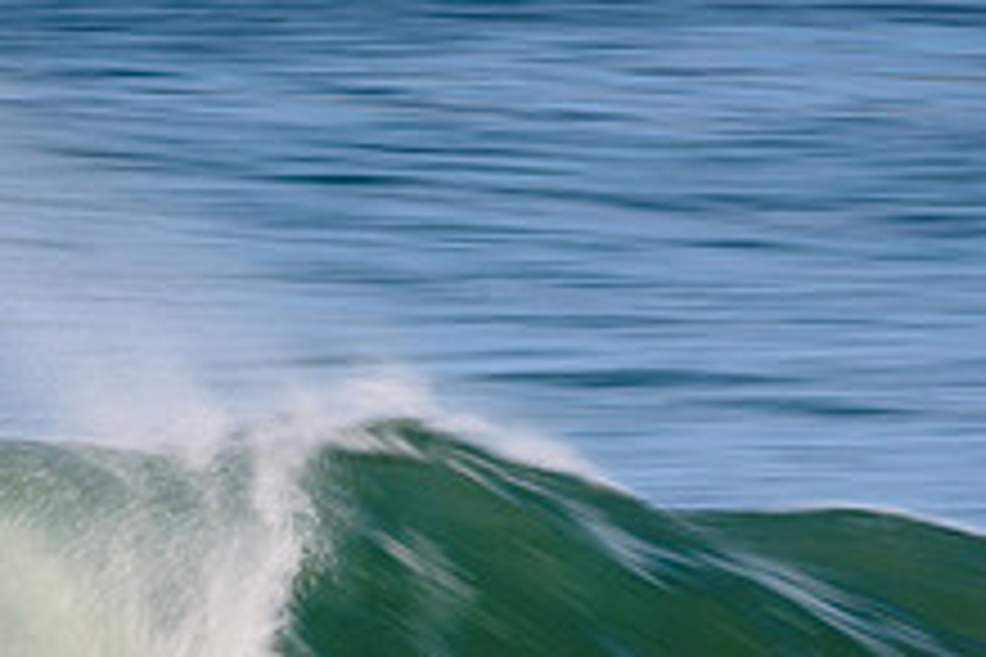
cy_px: 749
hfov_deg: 1.2
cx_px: 284
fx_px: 47872
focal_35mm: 1748
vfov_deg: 0.8
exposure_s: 1/25
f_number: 16
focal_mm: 440
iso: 100
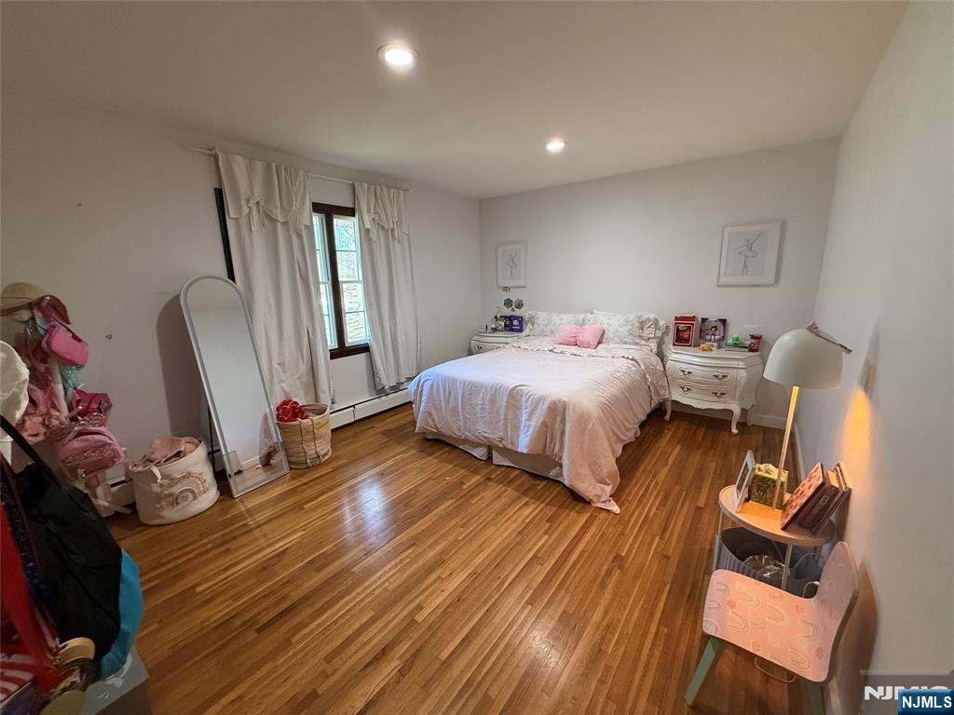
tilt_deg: -11.9
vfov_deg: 85.7
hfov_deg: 102.1
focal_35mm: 14
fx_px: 386
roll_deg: +1.0
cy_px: 358
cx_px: 477
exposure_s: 1/120
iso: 500
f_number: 2.2
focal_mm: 2.22
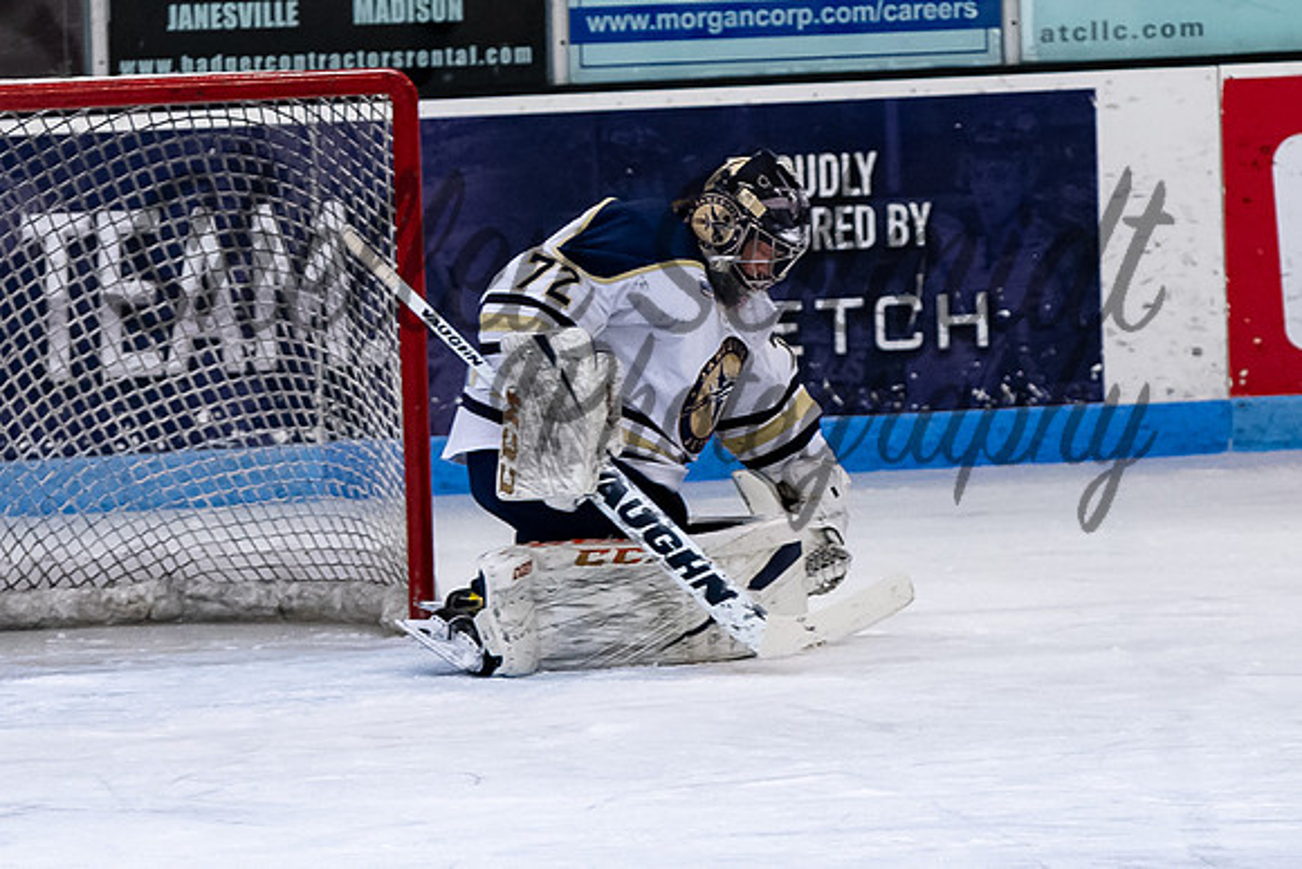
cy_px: 332
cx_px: 517
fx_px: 18423
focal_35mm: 509
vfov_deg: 2.7
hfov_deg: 4.0
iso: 1600
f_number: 3.2
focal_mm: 165
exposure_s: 1/800
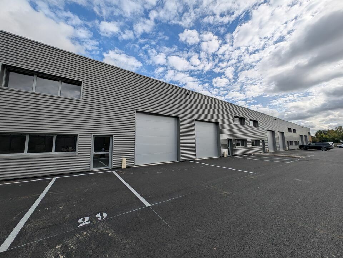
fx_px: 119
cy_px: 129
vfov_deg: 94.6
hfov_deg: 110.5
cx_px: 172
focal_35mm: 12
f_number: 1.95
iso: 39
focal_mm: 2.23
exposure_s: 1/2457
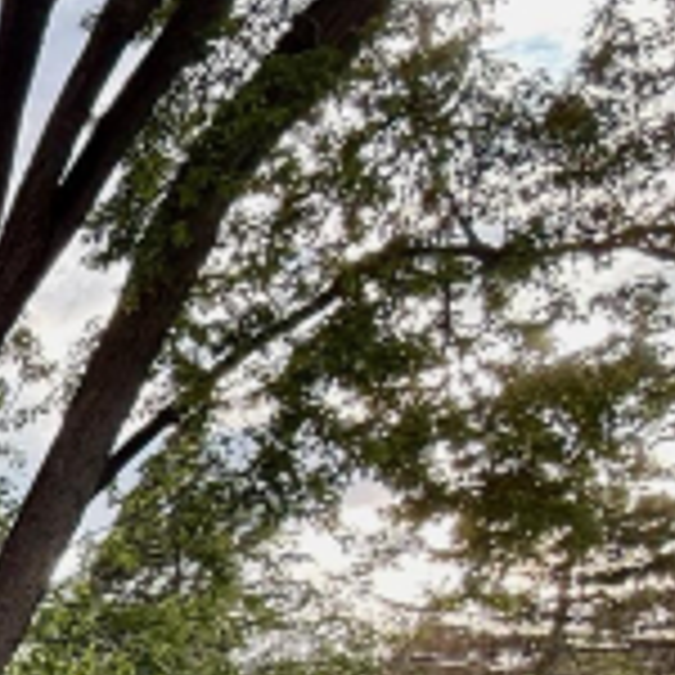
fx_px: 1213
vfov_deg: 25.6
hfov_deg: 17.4
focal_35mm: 55
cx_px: -781
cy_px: 927
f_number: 2.2
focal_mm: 2.22
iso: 64
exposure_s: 1/210
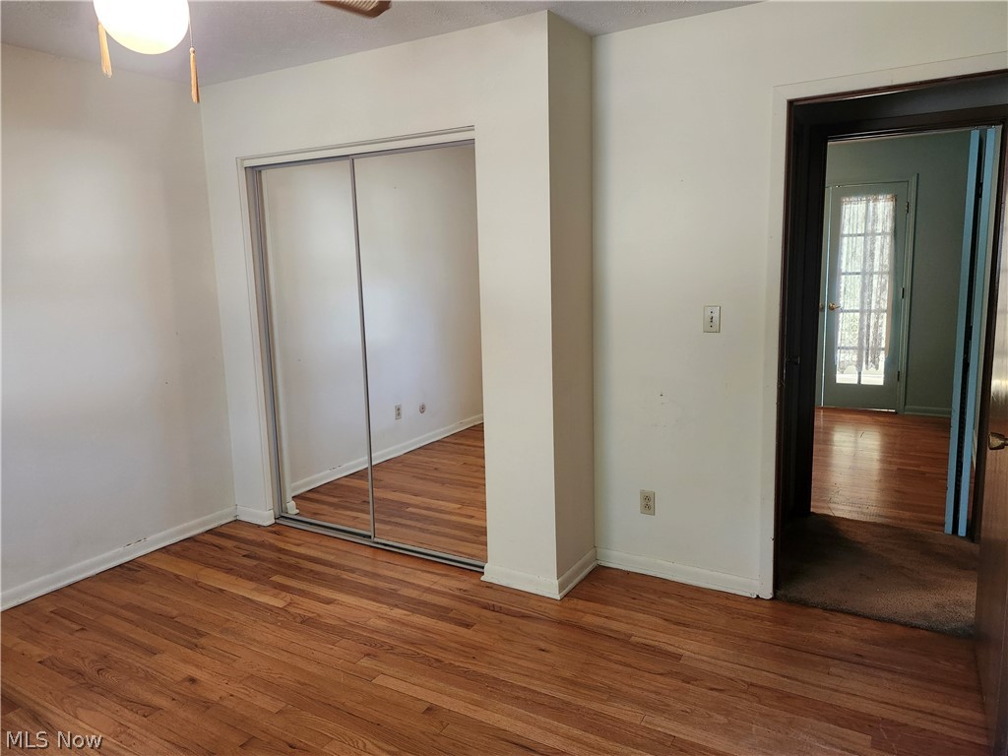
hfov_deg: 73.9
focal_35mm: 23
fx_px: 670
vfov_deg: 58.9
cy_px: 378
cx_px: 504
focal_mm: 5.54
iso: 800
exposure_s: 1/120
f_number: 1.8
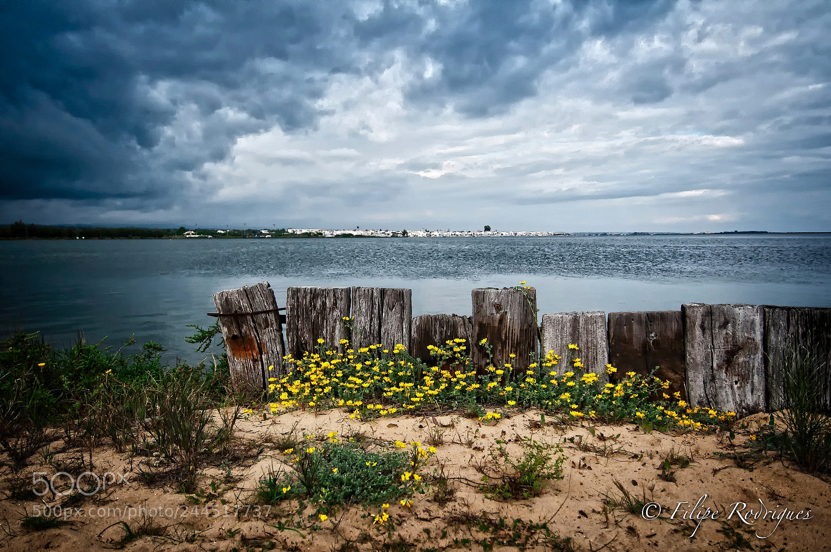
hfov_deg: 70.5
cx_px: 416
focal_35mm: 26
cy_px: 276
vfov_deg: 50.3
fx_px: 588
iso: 800
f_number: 4
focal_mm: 17
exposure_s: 1/6400
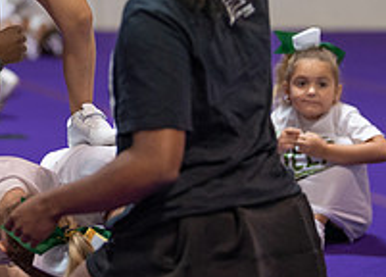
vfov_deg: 9.5
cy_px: 6
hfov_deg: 13.1
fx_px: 1657
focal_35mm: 151
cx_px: -4
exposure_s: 1/640
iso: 1250
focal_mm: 50
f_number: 1.2
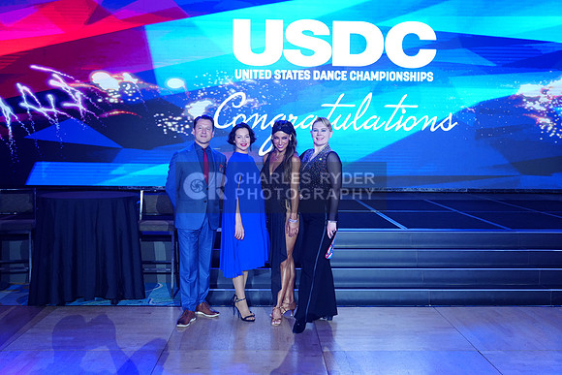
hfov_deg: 54.4
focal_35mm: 35
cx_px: 281
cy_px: 188
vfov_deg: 37.9
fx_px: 546
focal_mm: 35
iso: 2000
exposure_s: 1/320
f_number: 4
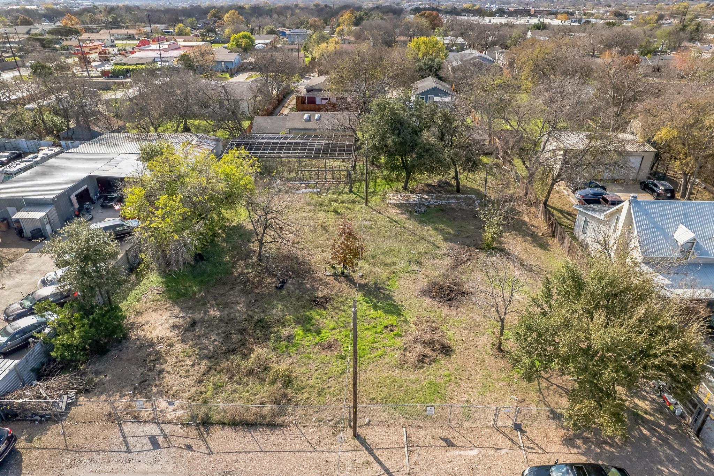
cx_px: 357
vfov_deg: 57.2
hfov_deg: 78.6
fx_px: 436
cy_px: 238
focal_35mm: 22
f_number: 2.8
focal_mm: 8.4
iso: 110
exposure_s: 1/50
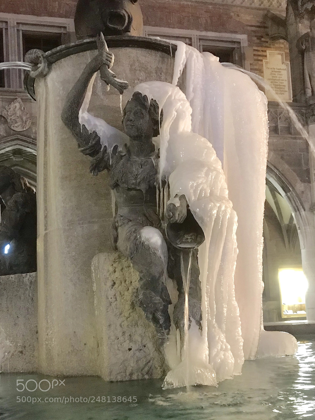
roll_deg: +0.7
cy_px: 210
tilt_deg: +5.5
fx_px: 340
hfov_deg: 49.8
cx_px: 158
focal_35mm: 28
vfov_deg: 63.4
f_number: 1.8
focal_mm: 3.99
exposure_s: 1/5
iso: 100
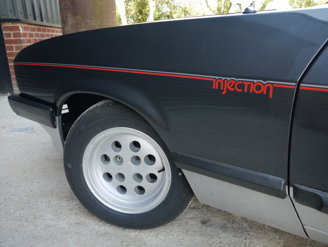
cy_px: 124
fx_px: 303
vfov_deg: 44.2
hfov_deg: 56.8
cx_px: 164
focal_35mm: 32
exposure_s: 1/60
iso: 400
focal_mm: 16
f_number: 3.8
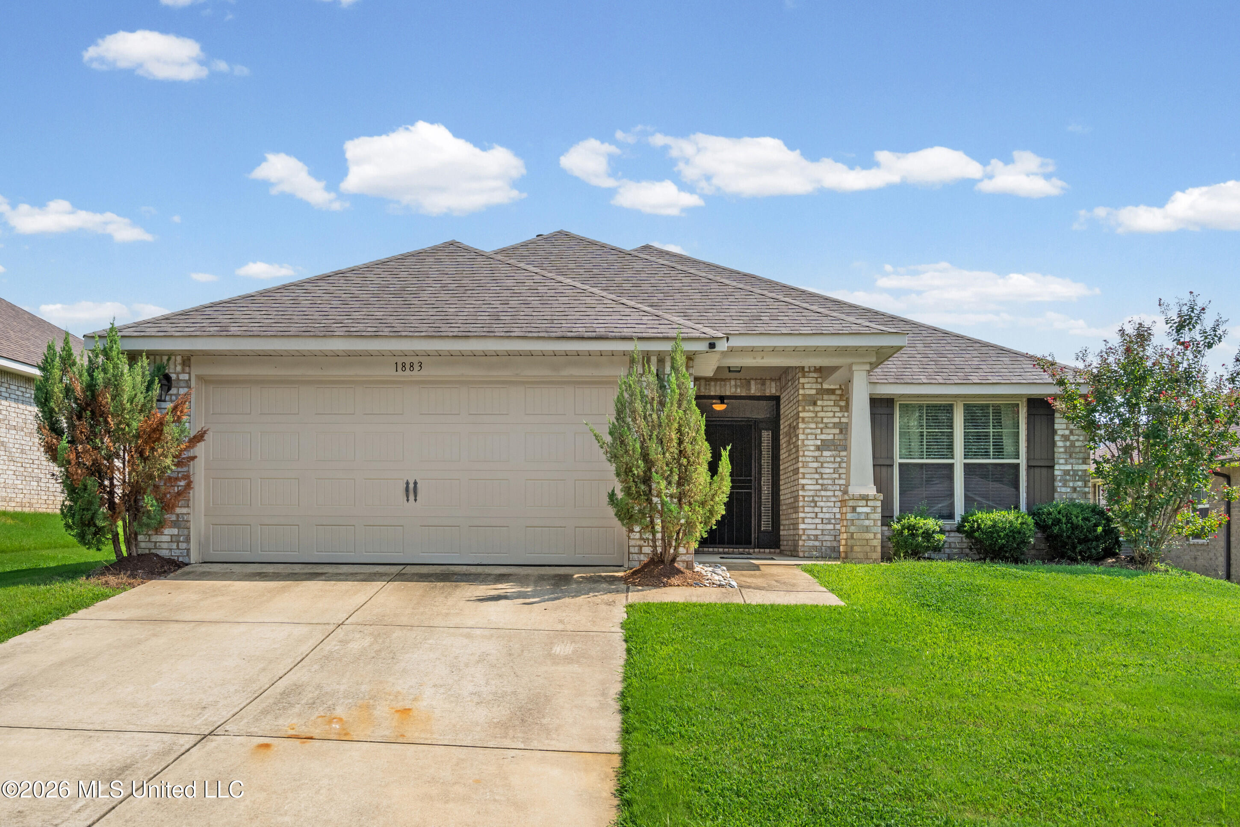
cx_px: 620
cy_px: 414
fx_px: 999
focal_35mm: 29
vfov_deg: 45.0
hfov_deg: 63.7
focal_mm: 29
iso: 1000
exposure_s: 1/750
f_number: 9.5
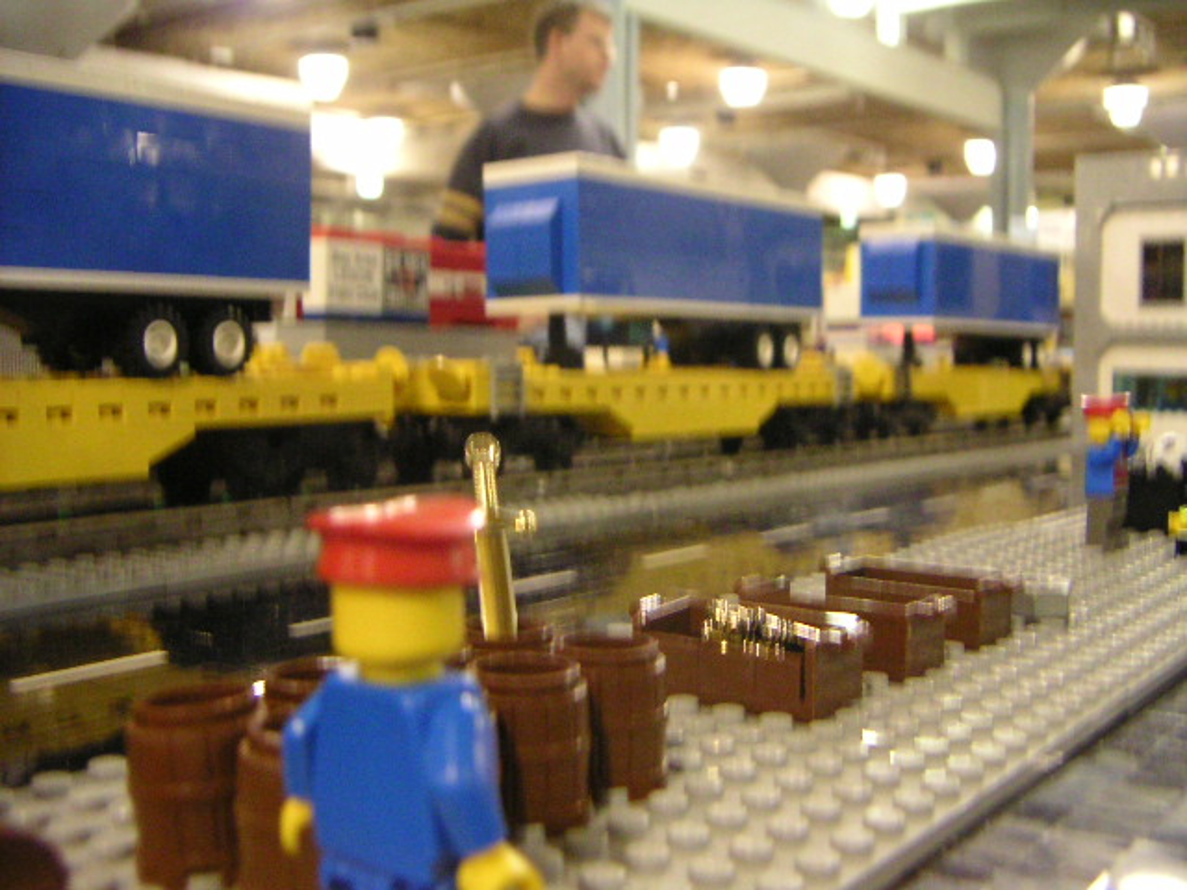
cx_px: 594
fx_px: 1372
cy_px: 445
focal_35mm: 40
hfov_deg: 46.8
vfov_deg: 36.0
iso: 400
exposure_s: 1/20
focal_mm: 5.3
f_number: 2.9
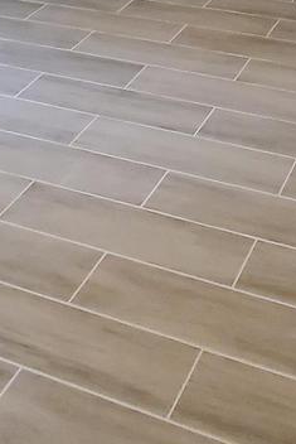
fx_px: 727
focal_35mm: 59
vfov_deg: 27.0
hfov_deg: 22.8
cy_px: -172
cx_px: 222
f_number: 2.2
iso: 400
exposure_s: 1/59
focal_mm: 1.8
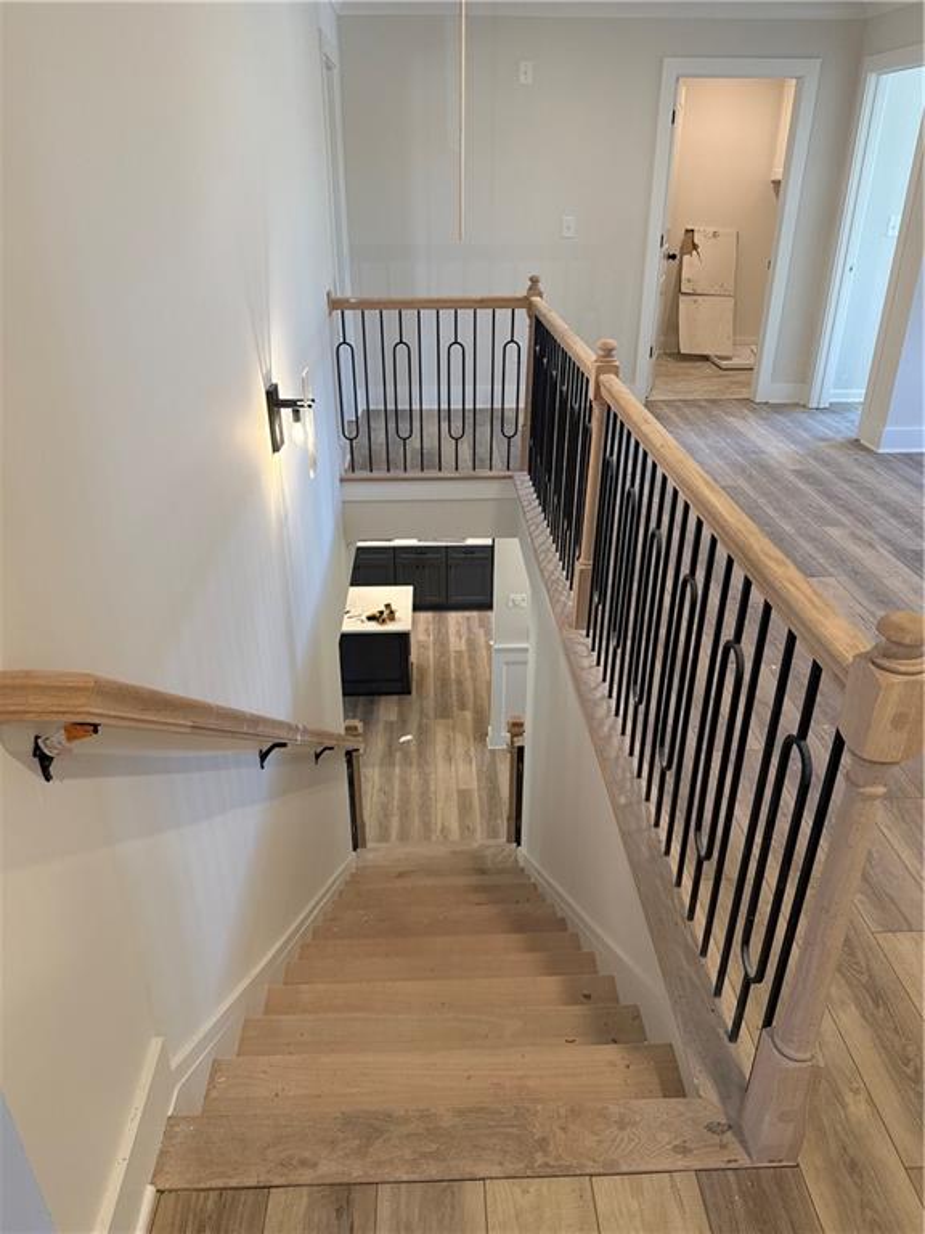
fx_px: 855
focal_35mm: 24
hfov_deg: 56.8
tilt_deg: -27.6
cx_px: 462
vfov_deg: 71.6
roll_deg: -0.6
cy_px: 617
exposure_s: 1/120
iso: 200
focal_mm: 6.76
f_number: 1.78
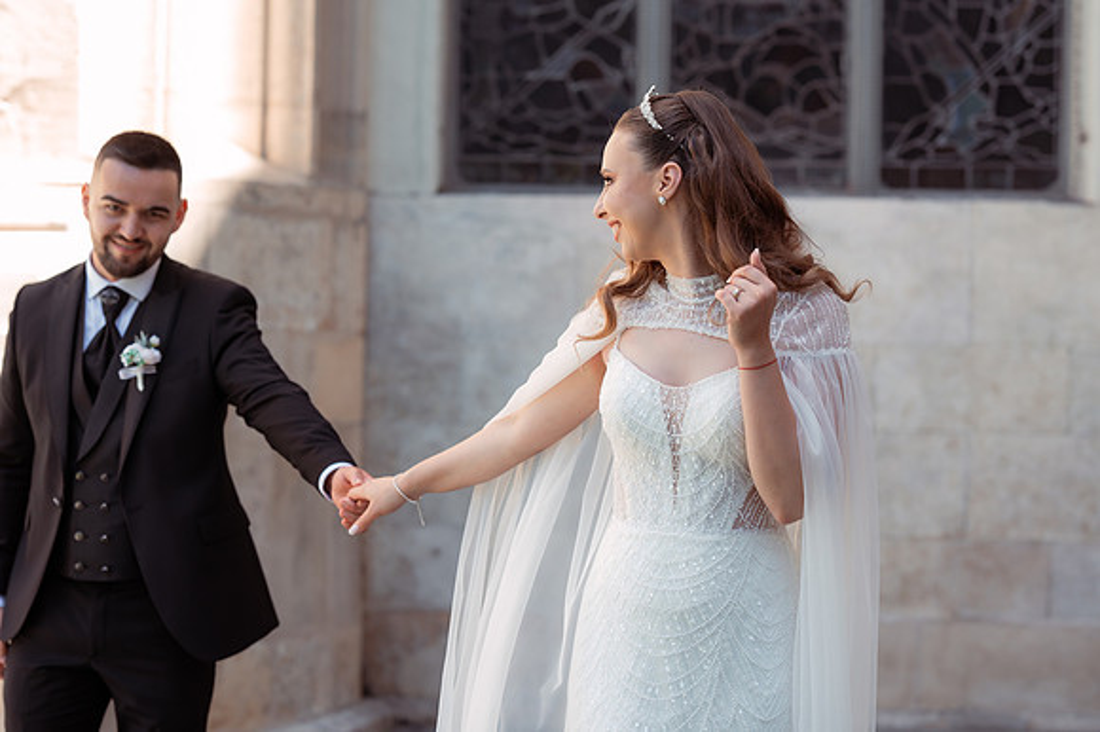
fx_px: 2596
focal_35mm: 85
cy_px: 366
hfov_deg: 23.9
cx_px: 550
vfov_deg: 16.1
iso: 200
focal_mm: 85
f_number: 3.5
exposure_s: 1/320
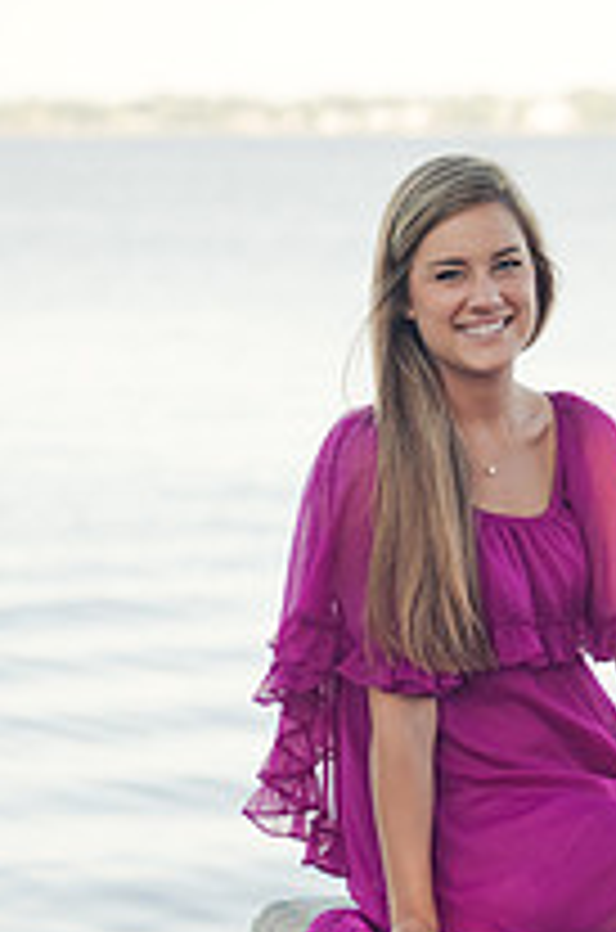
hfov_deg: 7.4
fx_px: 4772
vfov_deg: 11.1
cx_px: 632
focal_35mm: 185
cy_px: 603
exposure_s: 1/500
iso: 250
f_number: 4
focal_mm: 85
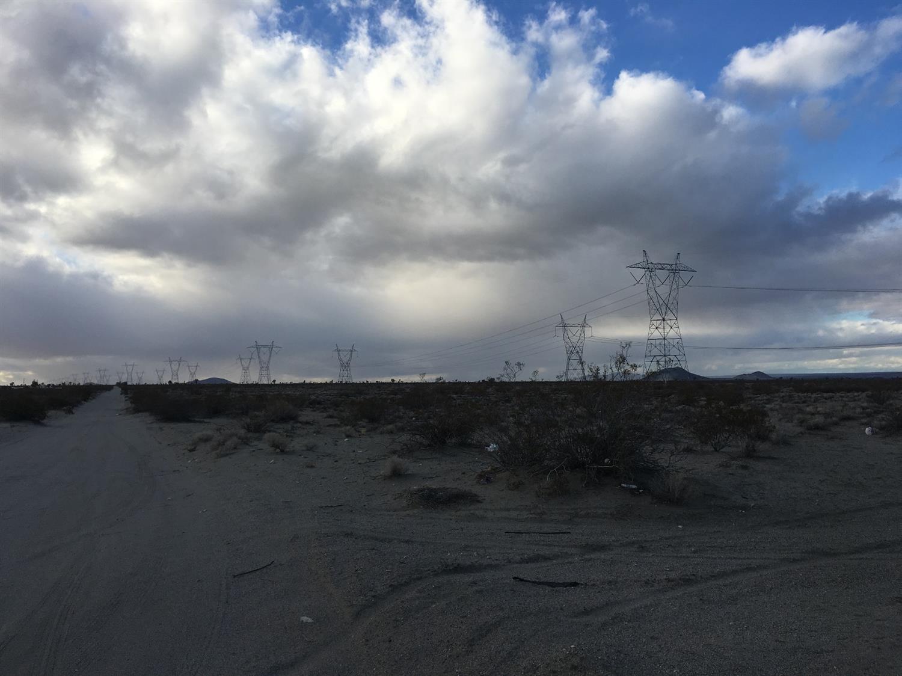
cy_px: 338
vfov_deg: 48.2
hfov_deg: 61.7
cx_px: 451
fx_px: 755
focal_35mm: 29
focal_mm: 4.15
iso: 25
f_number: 2.2
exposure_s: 1/1261
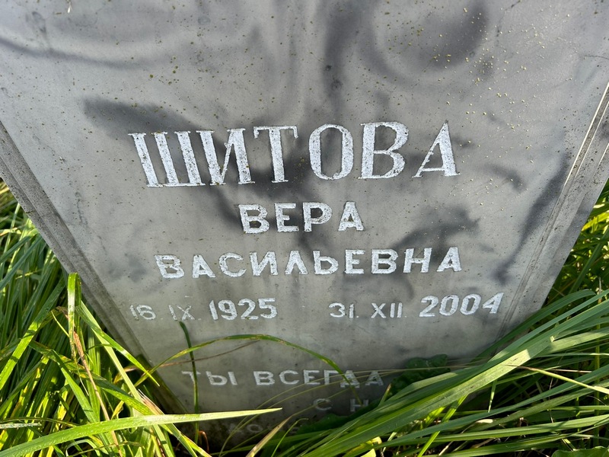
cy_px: 228
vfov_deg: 53.1
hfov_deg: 67.3
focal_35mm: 26
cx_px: 304
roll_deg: +2.1
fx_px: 457
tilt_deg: -41.2
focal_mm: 5.7
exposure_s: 1/588
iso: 50
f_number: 1.5
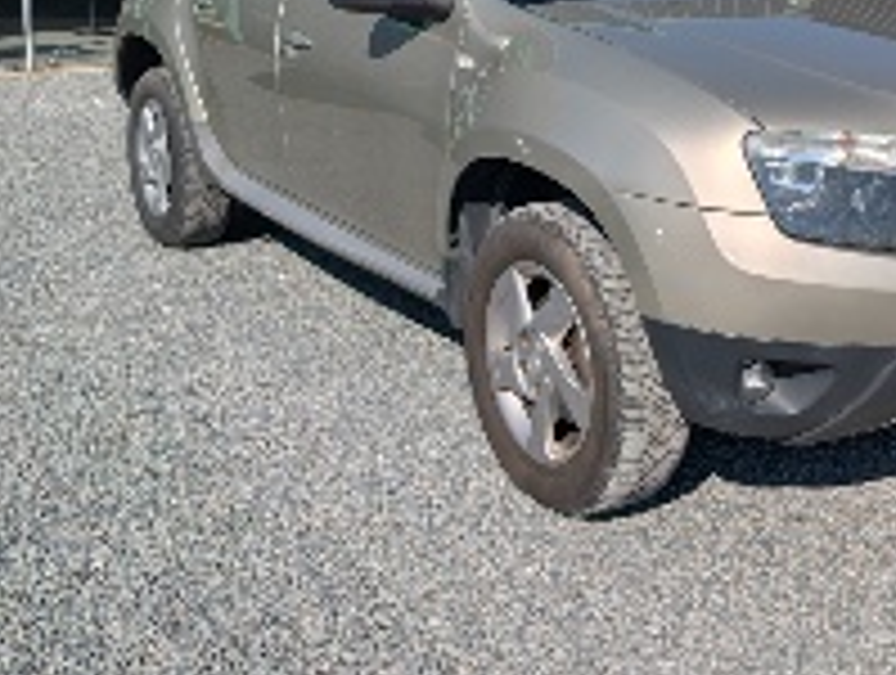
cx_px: 689
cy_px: 99
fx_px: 1297
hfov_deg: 37.1
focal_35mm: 50
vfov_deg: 28.3
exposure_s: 1/11364
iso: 20
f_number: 1.68
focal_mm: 6.9
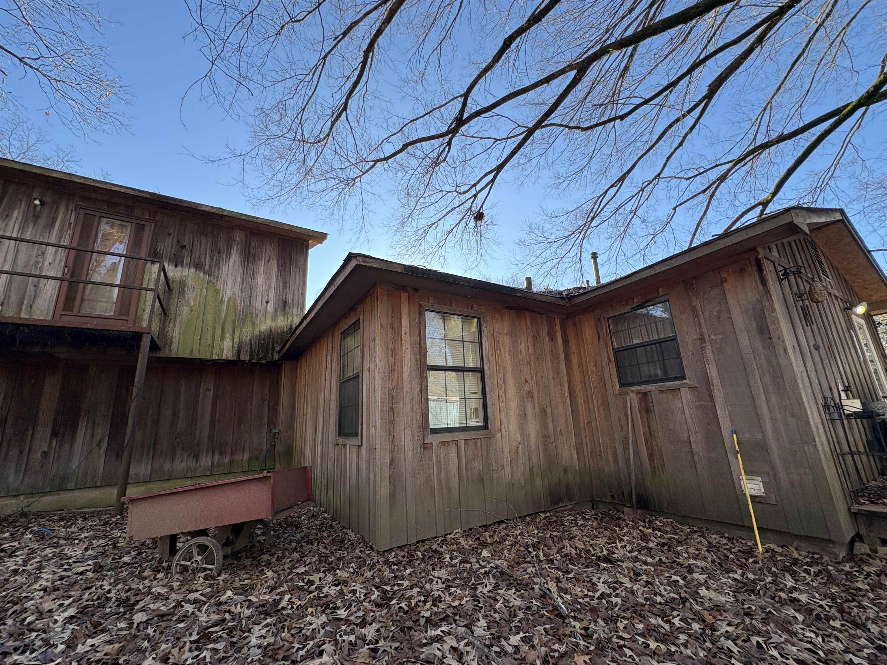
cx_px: 444
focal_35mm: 14
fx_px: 359
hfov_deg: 102.1
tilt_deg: +14.9
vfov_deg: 85.7
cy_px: 332
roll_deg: +3.3
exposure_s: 1/329
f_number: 2.2
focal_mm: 2.22
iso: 50
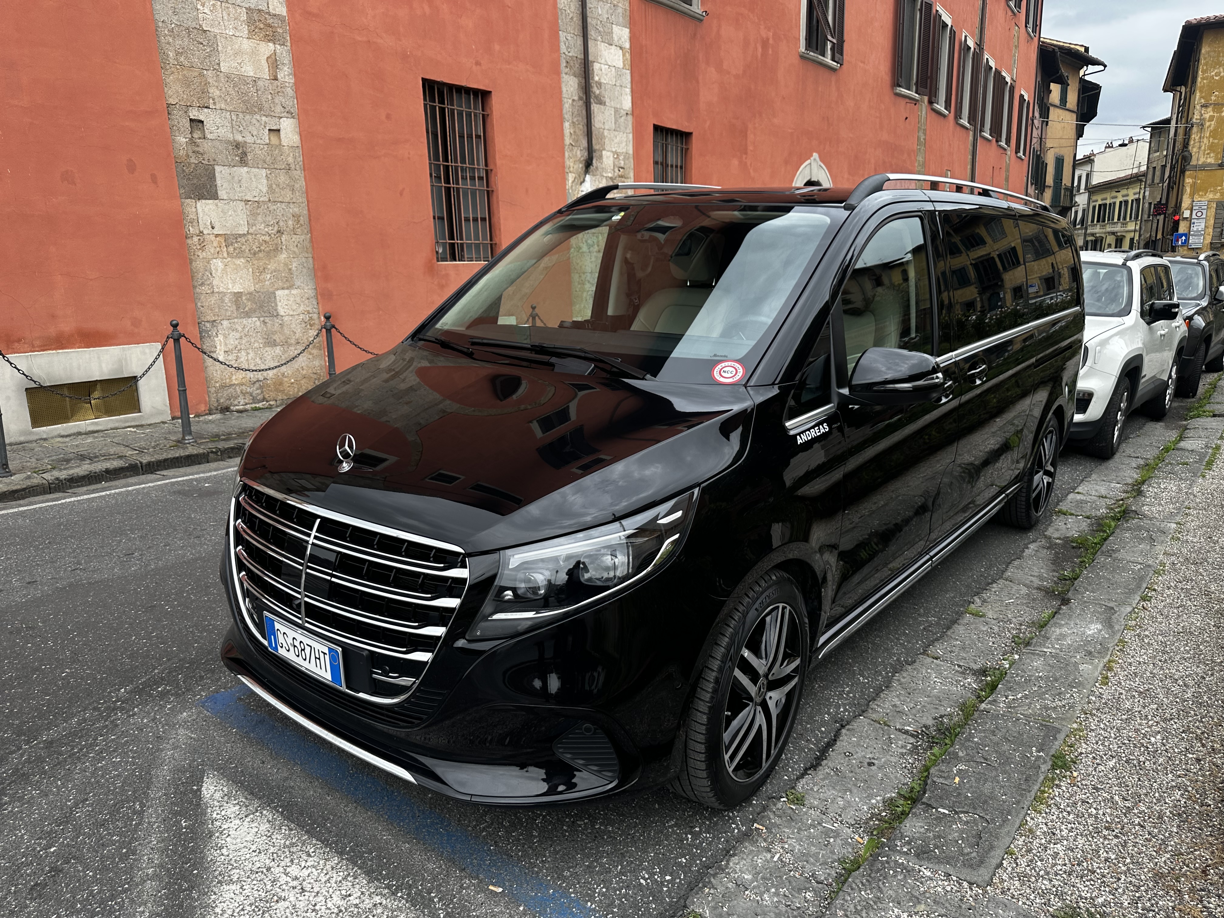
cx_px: 612
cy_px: 459
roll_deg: +1.3
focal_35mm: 24
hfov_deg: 71.6
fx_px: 849
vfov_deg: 56.8
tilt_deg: -13.3
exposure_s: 1/971
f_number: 1.78
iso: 80
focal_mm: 6.86
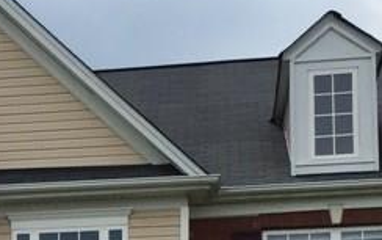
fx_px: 1344
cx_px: -117
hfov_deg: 15.4
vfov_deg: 9.7
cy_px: 428
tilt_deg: +7.5
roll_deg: -1.6
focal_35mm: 129
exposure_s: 1/3049
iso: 32
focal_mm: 4.15
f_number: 2.2
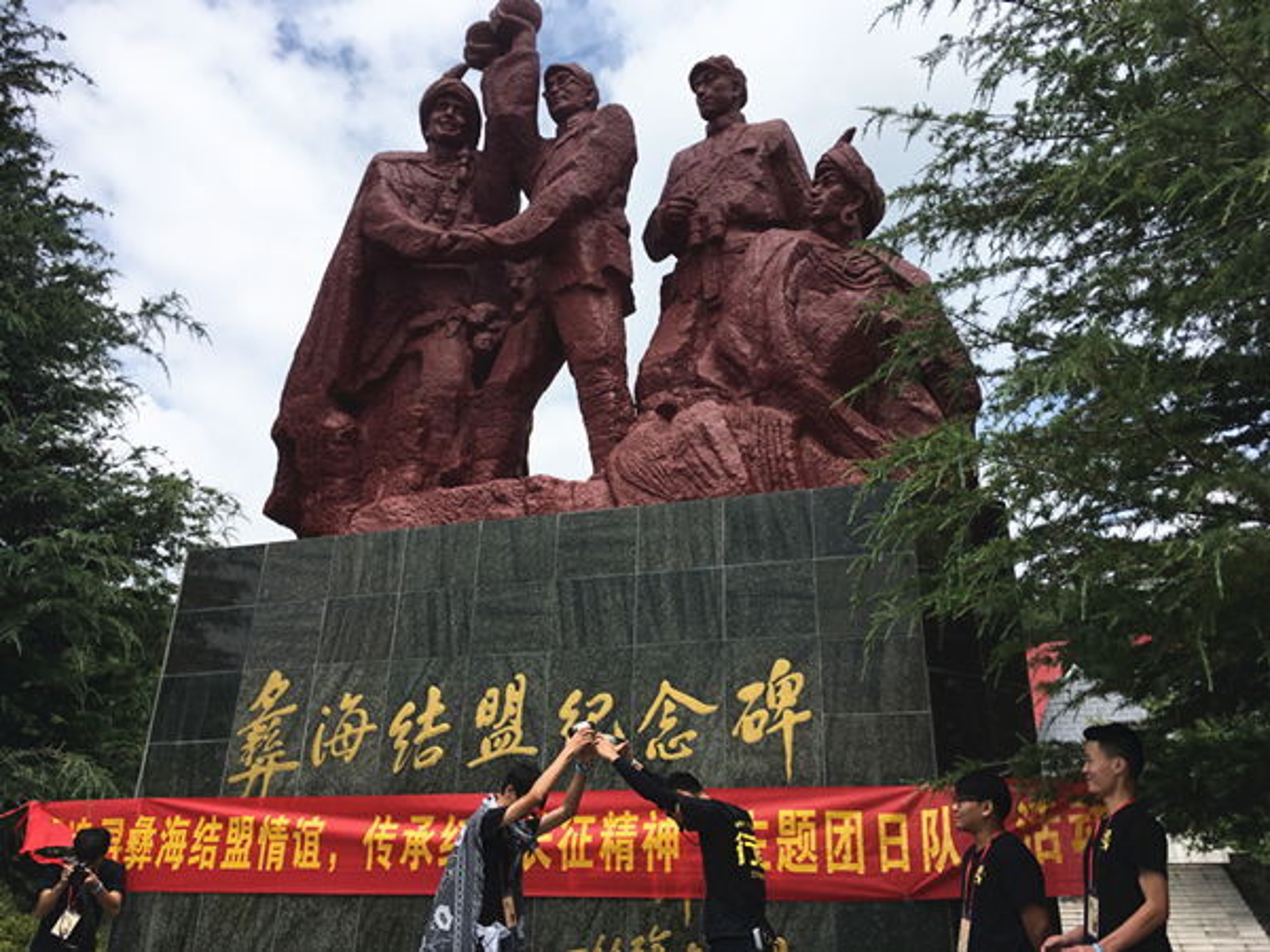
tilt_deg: +22.7
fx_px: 1064
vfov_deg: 48.2
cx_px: 635
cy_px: 476
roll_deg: -1.2
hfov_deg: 61.7
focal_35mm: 29
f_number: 2.2
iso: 25
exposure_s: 1/1374
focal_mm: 4.15
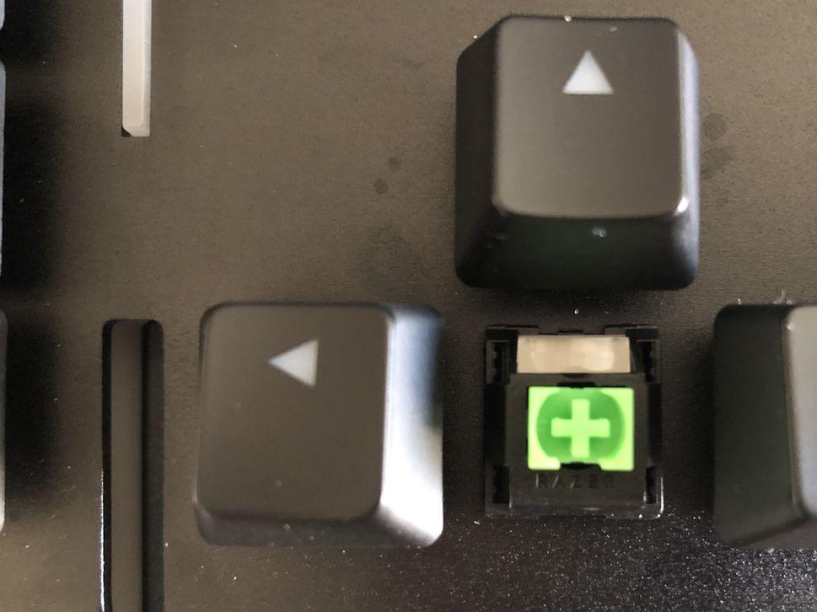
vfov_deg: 38.5
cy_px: 364
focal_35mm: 37
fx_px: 873
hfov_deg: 49.7
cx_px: 506
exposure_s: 1/4
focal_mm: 3.99
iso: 125
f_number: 1.8
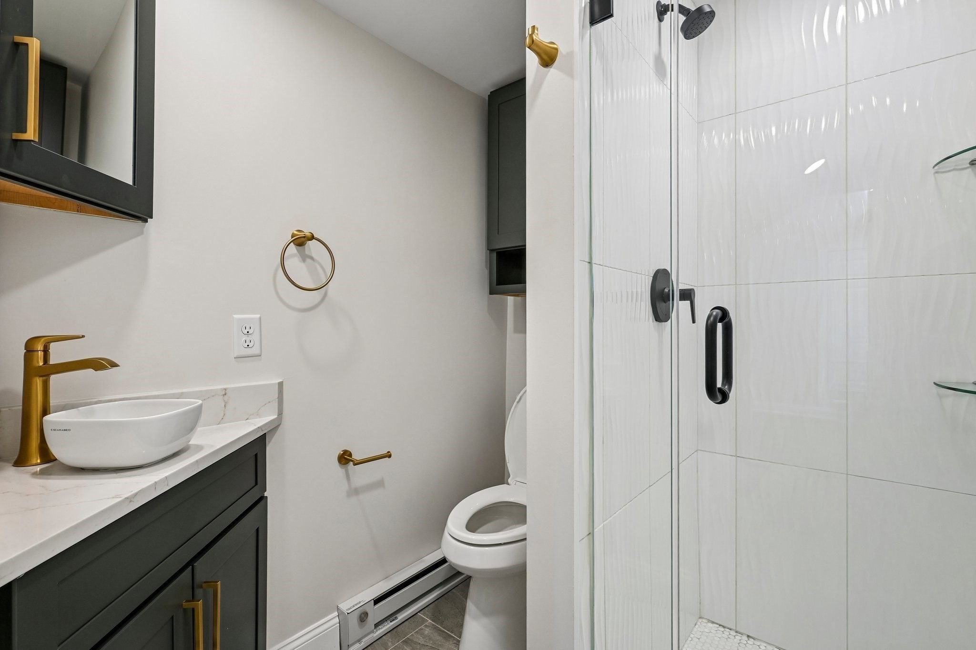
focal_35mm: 16
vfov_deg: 73.7
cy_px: 325
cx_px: 488
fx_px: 434
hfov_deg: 96.7
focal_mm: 16
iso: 400
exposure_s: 1/40
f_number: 8
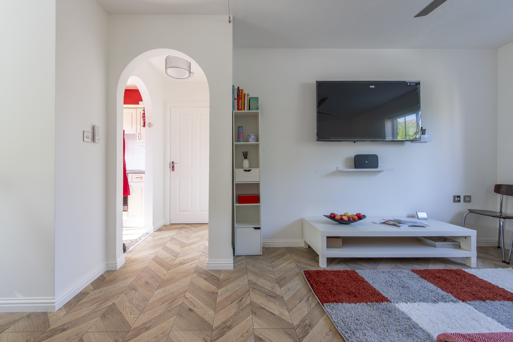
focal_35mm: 15
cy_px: 171
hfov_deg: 100.4
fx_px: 214
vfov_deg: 77.3
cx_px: 256
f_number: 8
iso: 100
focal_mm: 15
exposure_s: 1/8
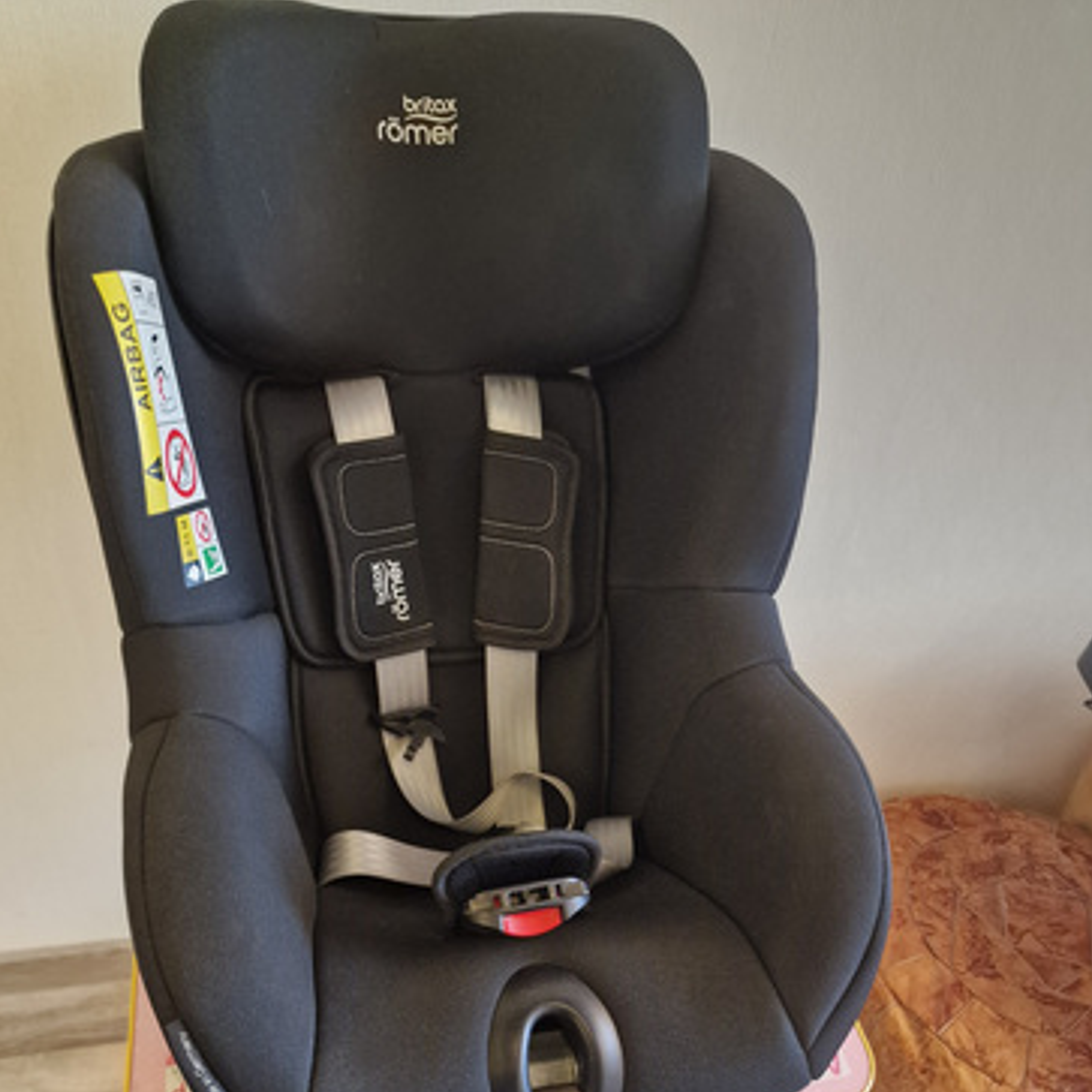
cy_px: 749
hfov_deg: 57.3
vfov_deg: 55.8
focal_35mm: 28
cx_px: 531
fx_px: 999
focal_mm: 6.4
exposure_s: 1/100
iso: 640
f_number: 1.8
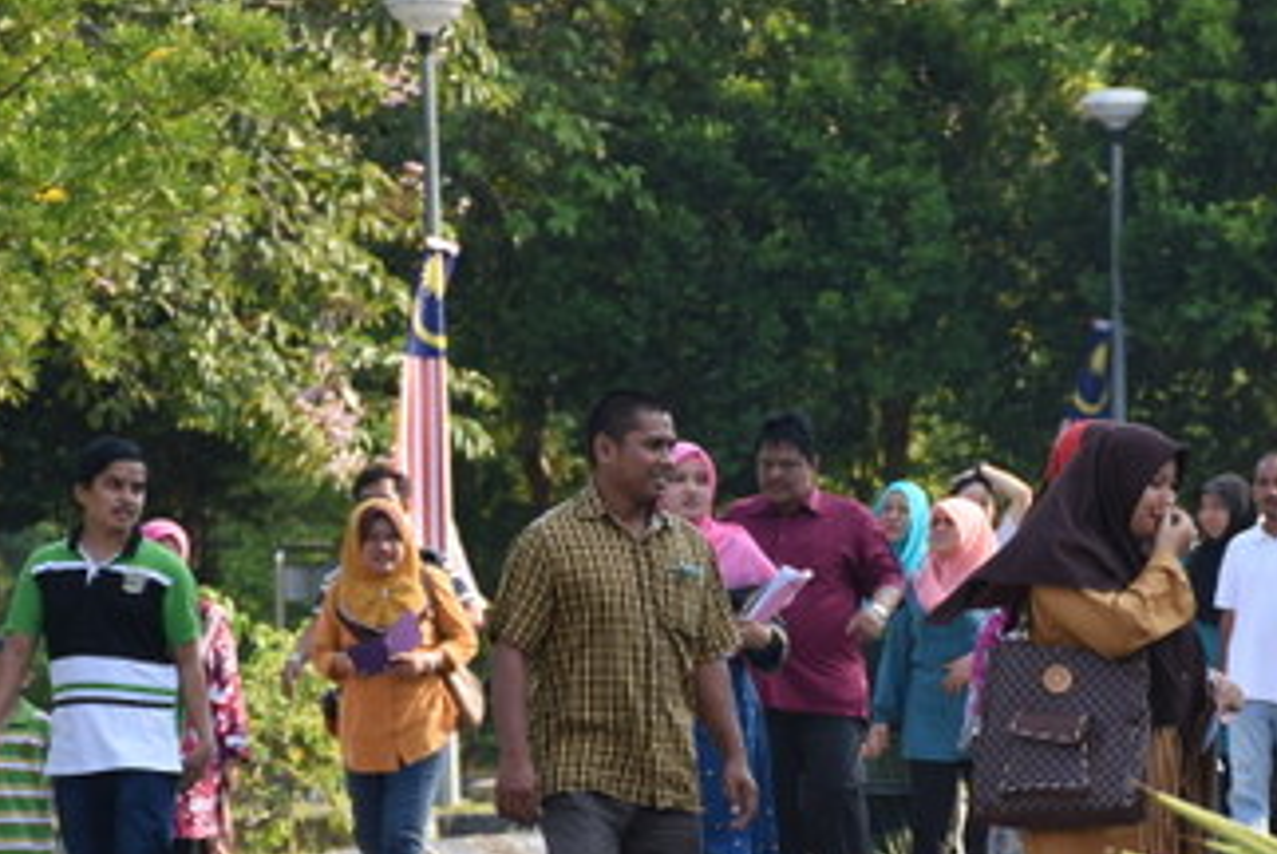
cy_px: 676
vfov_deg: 4.9
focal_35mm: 282
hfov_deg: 7.3
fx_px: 10012
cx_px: 937
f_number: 5.3
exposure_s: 1/500
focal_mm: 95
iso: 320
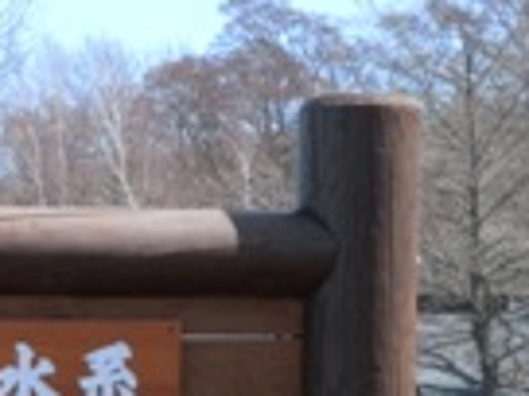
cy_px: 489
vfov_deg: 7.5
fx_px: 3011
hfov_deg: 9.8
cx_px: -179
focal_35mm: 197
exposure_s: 1/250
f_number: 3.9
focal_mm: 10.81
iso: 50
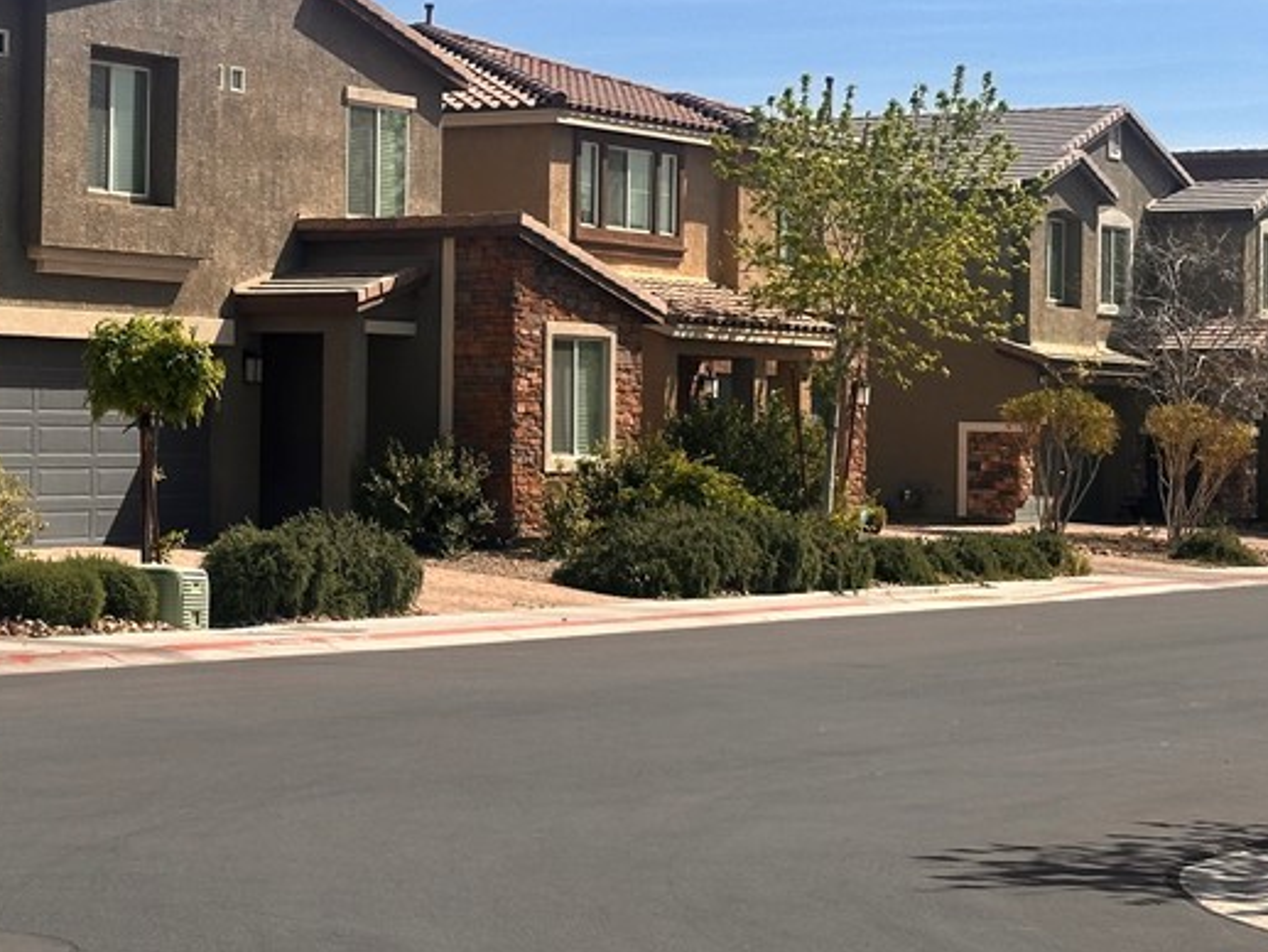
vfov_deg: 15.6
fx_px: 3481
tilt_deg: +0.1
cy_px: 366
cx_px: 159
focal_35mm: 95
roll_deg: -1.3
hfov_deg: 20.3
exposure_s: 1/4566
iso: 64
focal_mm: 6.86
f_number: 1.78
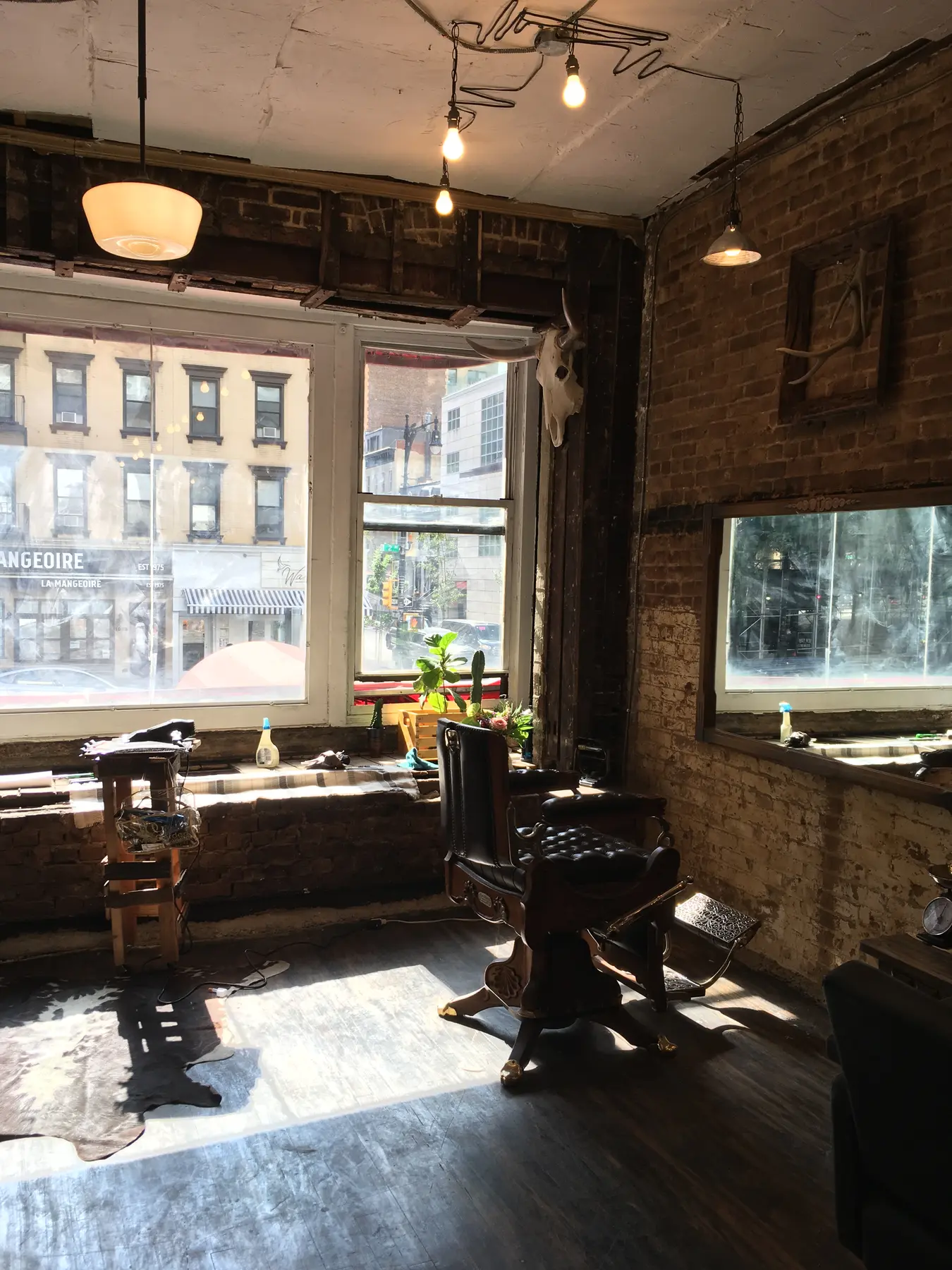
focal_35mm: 29
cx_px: 476
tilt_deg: -3.3
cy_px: 635
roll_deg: -0.8
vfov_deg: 61.7
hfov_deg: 48.2
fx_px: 1063
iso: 25
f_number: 2.2
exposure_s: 1/159
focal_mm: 4.15
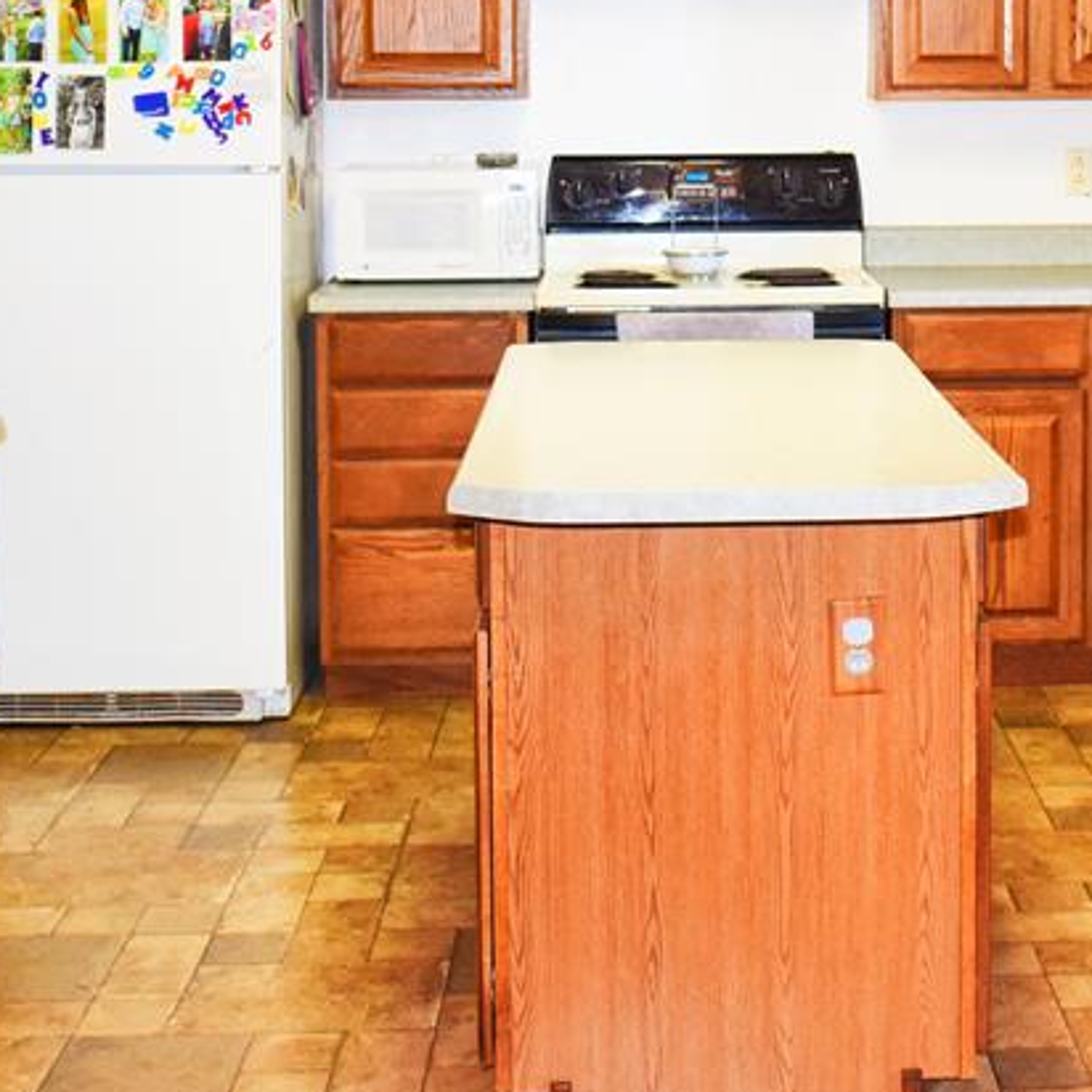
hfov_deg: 23.0
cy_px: 162
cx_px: 896
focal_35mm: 74
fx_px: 2641
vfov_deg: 22.9
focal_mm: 22
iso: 560
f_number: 3.5
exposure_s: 1/60
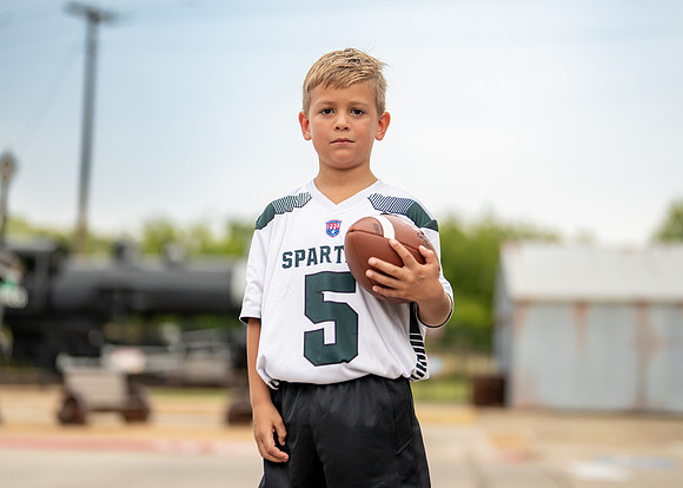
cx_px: 337
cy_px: 187
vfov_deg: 21.1
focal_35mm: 67
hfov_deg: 29.3
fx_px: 1306
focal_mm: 50
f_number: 1.2
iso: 320
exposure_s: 1/1250
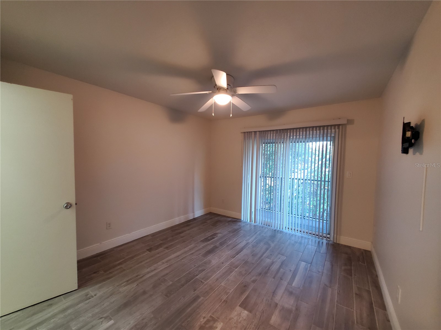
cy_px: 165
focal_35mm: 13
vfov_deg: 89.9
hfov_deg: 106.2
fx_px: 166
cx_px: 220
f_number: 2.2
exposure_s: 1/30
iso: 500
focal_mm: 1.8
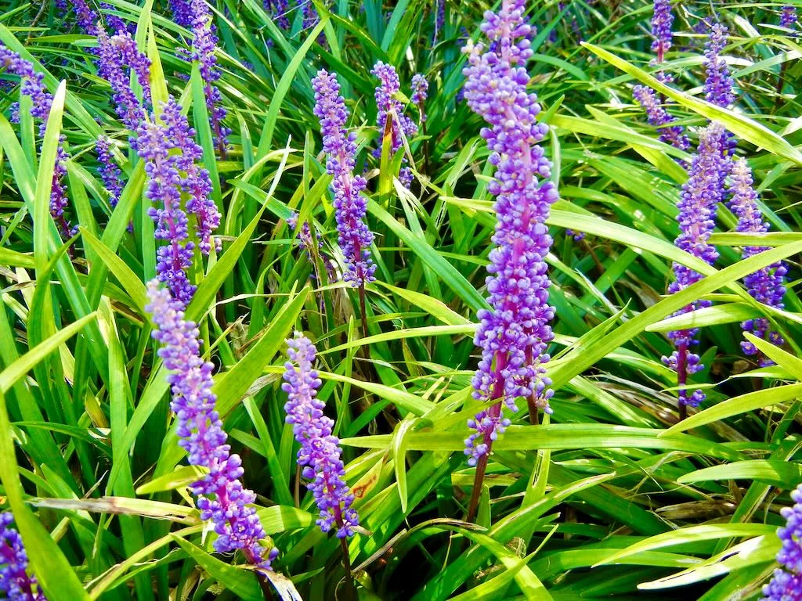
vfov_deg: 46.8
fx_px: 695
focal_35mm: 30
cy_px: 300
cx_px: 401
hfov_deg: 60.0
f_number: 3.5
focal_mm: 5.4
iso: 160
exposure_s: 1/97.3
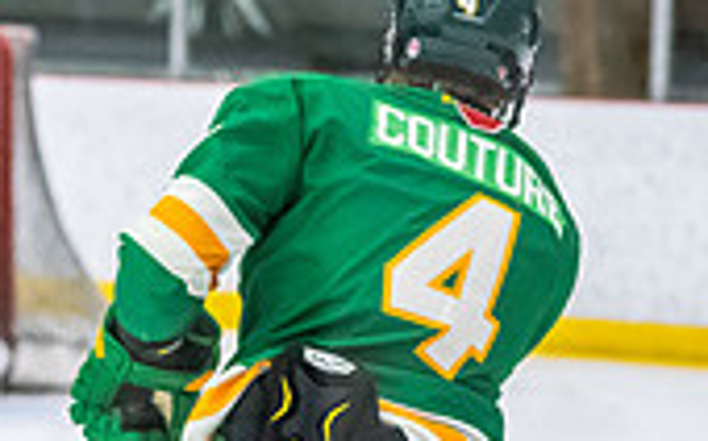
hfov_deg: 7.9
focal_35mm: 265
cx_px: 322
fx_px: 5110
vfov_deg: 4.9
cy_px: 498
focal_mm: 70
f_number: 2.8
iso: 4000
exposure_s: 1/800
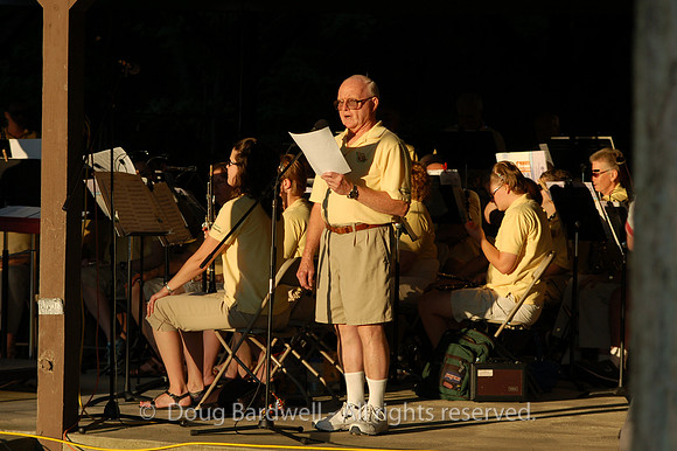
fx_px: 2875
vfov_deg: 9.0
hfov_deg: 13.4
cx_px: 338
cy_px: 226
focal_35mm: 153
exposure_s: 1/400
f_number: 5
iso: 200
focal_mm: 102
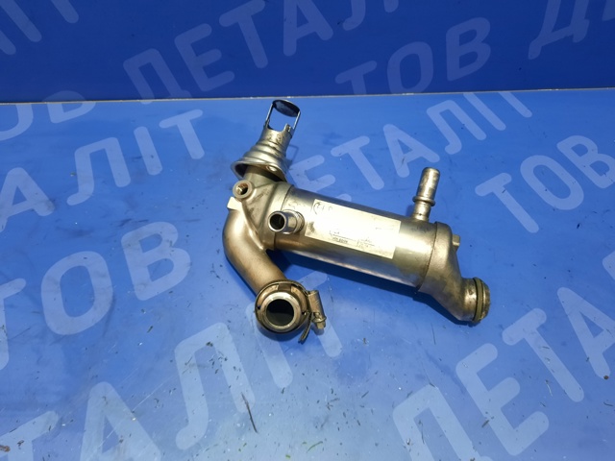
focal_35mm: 25
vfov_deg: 54.9
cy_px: 230
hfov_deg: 69.4
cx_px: 308
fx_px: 444
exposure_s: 1/33
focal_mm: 4.6
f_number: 2
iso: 320
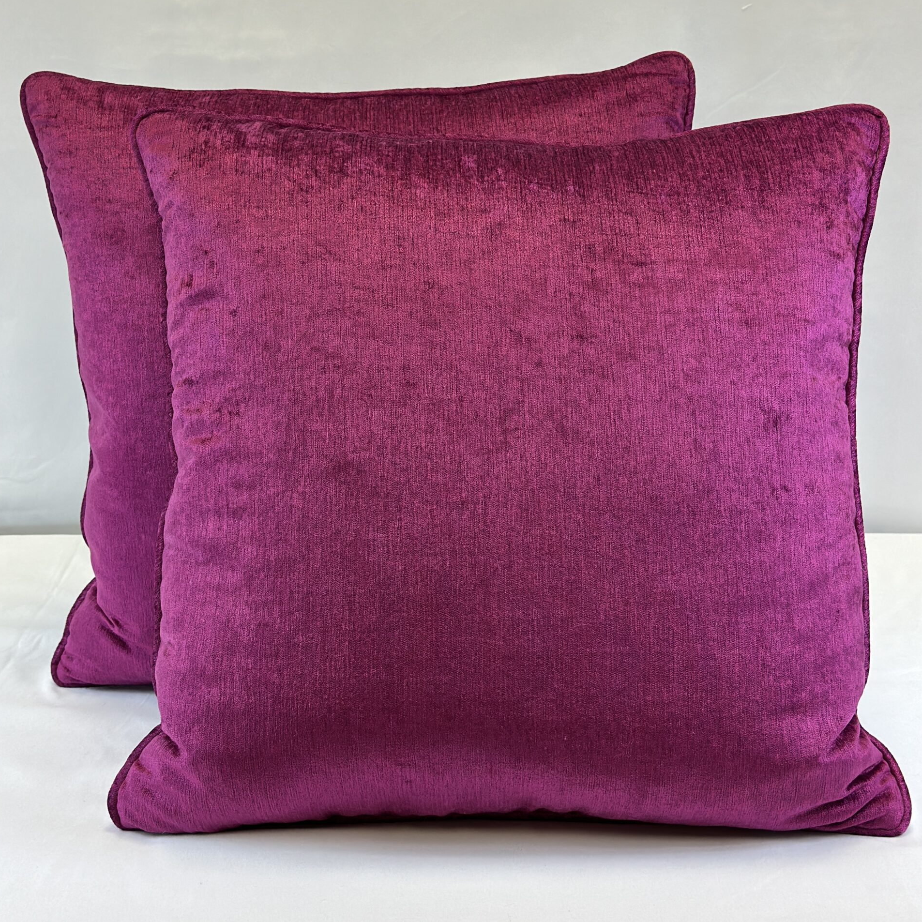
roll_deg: +0.9
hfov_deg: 30.0
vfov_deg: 30.0
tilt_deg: -12.7
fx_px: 1718
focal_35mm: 57
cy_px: 385
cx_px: 459
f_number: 1.78
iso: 100
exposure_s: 1/120
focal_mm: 6.86
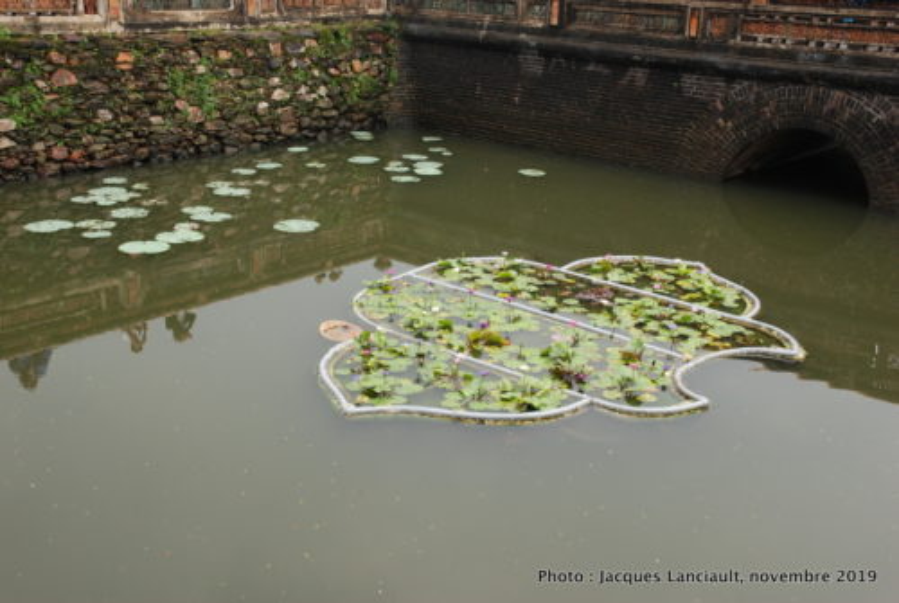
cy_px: 302
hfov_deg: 47.9
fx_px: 1013
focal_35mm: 40
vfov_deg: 33.1
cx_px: 450
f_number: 10
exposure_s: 1/60
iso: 400
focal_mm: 27
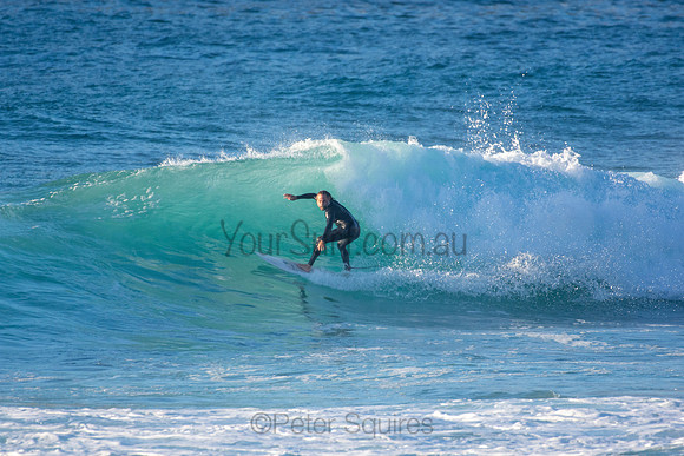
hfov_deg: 2.7
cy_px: 228
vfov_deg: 1.8
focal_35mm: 750
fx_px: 14253
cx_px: 342
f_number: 5.6
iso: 640
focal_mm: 500
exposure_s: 1/2000
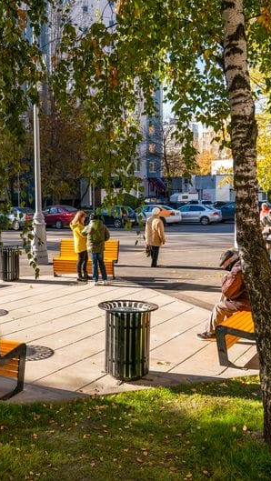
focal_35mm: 38
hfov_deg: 30.8
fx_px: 485
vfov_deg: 52.8
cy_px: 240
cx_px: 76
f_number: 9
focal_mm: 24
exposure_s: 1/200
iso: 320
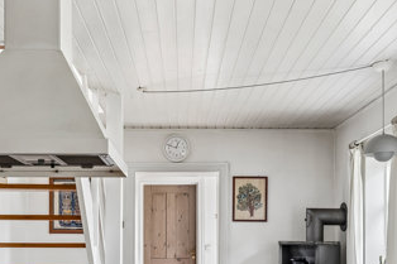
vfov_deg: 25.3
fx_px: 569
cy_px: 243
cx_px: 187
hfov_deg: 38.4
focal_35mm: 52
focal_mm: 13.5
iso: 200
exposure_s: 1.6
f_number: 8
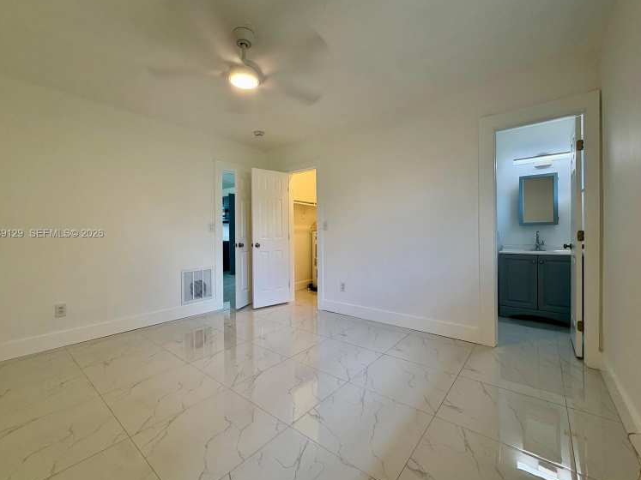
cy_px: 234
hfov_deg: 98.2
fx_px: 278
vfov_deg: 81.7
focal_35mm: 15
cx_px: 313
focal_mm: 2.22
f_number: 2.2
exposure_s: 1/62
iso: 64
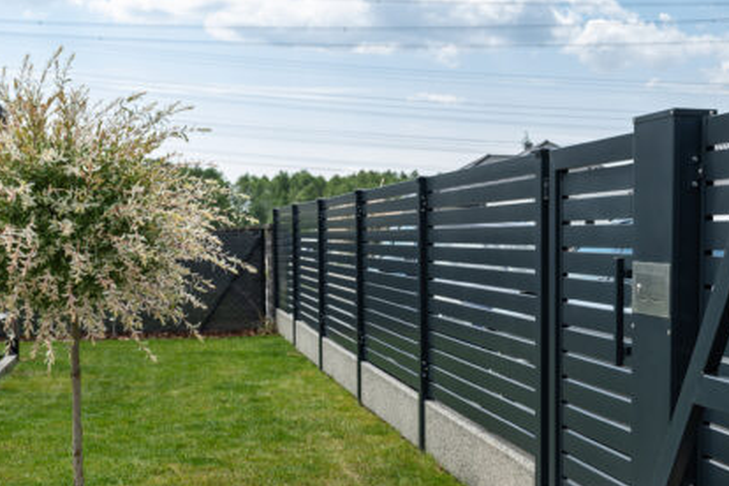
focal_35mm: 65
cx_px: 611
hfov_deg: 30.0
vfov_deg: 20.8
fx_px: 1316
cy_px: 351
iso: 100
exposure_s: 1/100
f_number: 5.6
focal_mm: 35
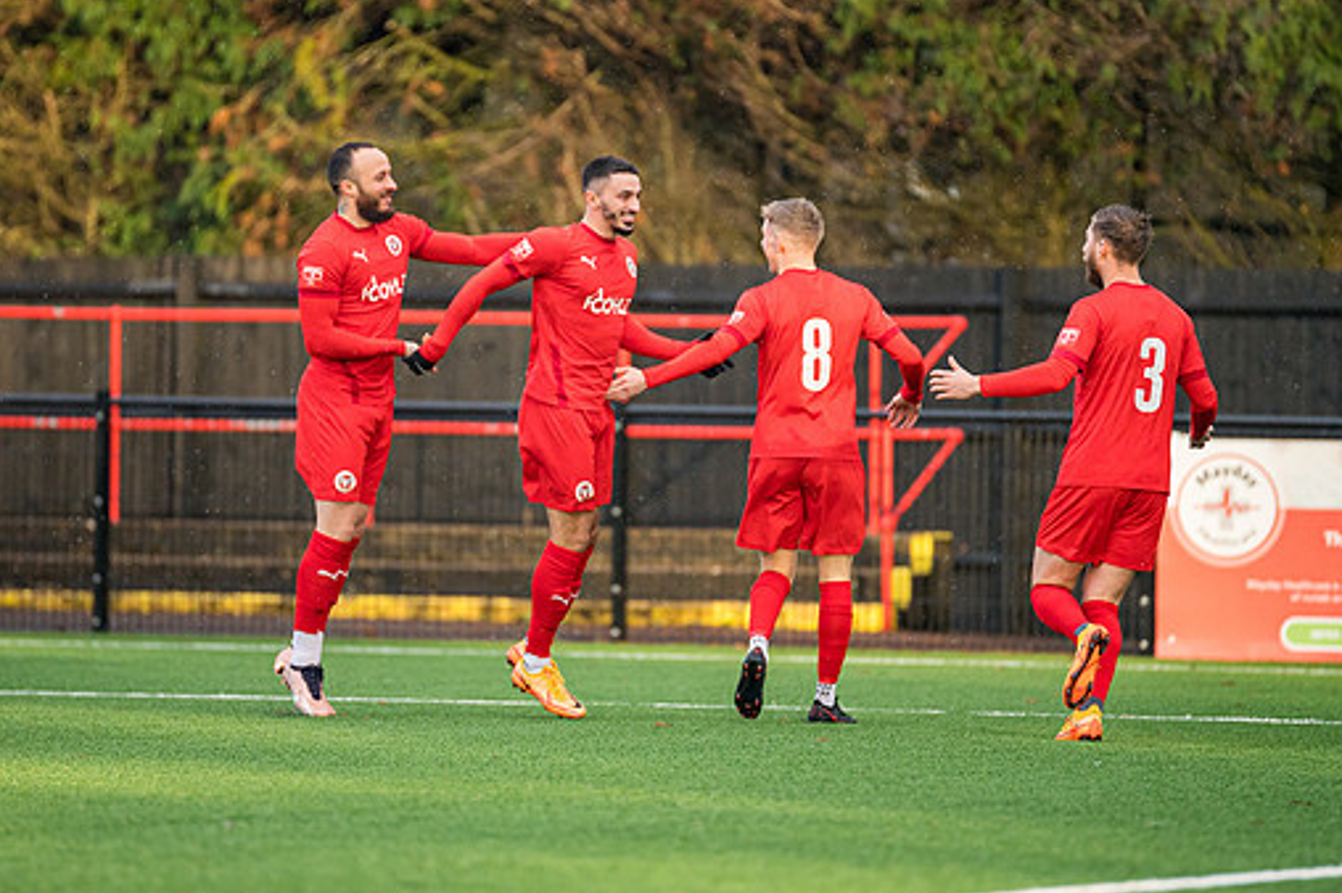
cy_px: 428
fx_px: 15311
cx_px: 655
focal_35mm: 411
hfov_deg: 5.0
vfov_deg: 3.3
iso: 1000
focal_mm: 300
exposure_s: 1/1250
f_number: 2.8
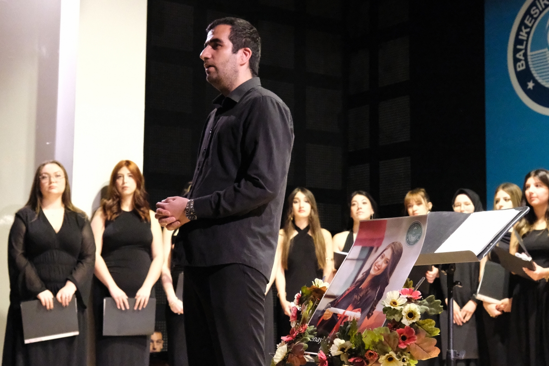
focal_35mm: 64
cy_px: 183
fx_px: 976
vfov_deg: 21.2
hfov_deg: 31.4
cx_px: 274
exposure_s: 1/90
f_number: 5
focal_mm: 42.9
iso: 25600
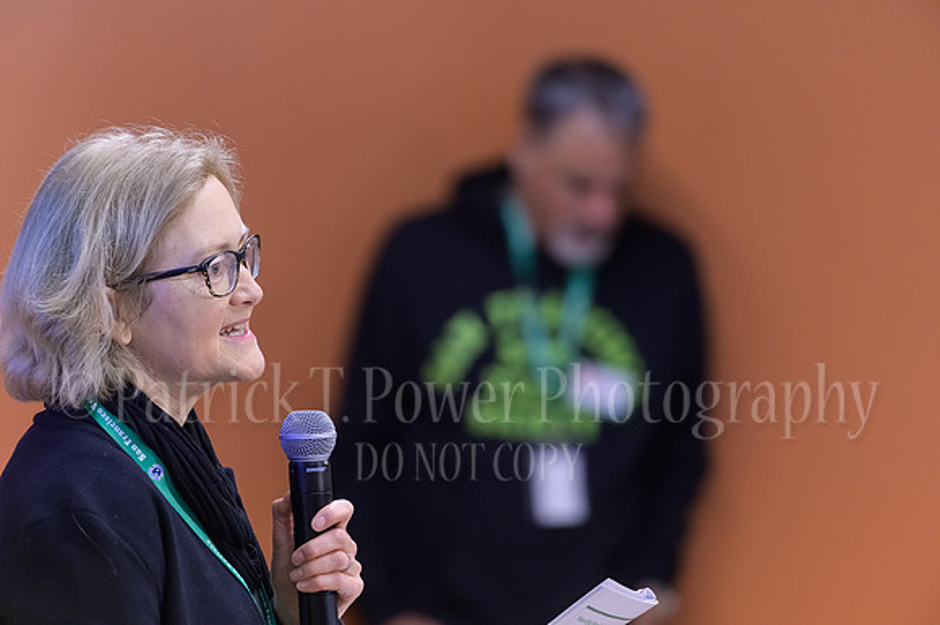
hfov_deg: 7.4
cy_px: 312
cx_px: 470
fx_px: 7307
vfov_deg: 4.9
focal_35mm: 280
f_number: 4
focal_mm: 280
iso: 4000
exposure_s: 1/250
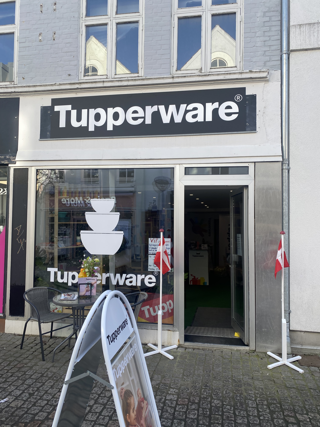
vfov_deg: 67.3
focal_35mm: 26
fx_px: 320
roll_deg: -1.7
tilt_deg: +2.8
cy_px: 214
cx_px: 160
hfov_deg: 53.1
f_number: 1.8
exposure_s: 1/573
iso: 32
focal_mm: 4.25
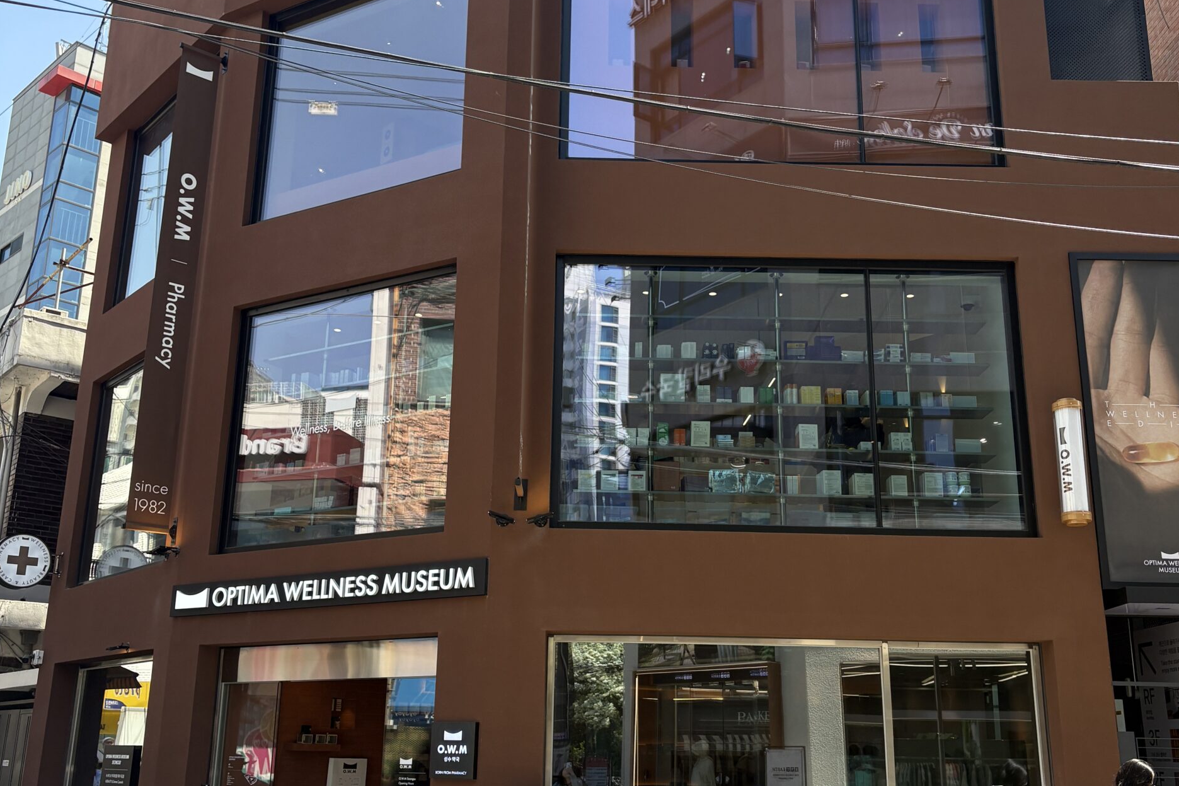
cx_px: 603
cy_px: 414
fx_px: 1212
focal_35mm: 37
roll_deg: -0.6
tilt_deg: +16.0
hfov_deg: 51.9
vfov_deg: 35.9
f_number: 1.6
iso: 64
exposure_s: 1/1337
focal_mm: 5.96
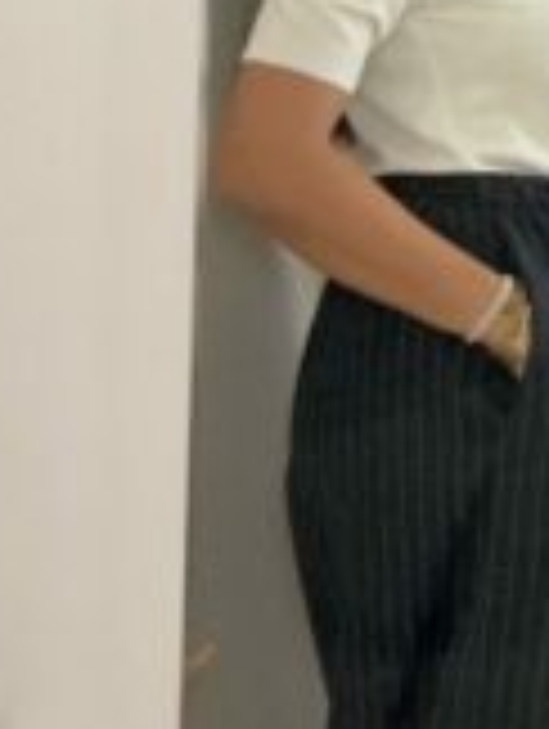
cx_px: -734
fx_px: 3121
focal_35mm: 148
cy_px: 382
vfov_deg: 13.3
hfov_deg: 9.1
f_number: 1.9
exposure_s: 1/60
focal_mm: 2.71
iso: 80
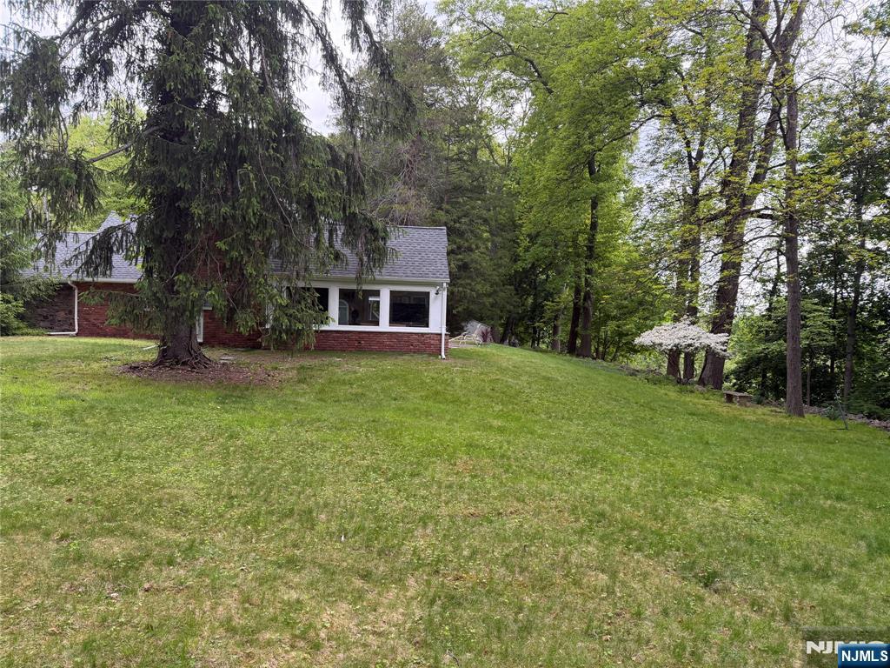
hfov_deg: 71.6
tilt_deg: -1.7
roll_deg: -2.3
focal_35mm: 24
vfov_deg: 56.8
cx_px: 445
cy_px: 334
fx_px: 617
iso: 100
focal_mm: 6.76
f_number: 1.78
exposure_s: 1/187
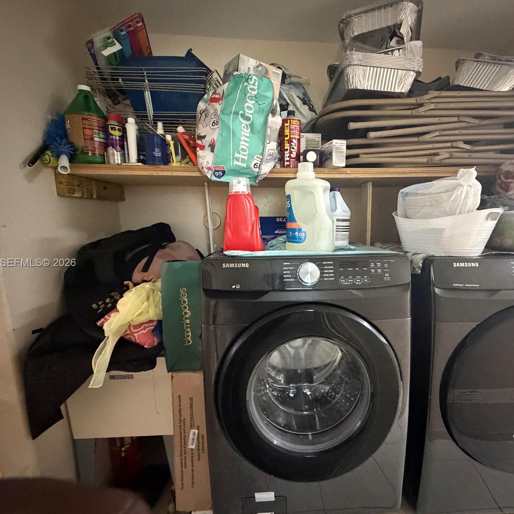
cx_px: 292
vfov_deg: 84.0
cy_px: 263
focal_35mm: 17
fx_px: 286
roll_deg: +0.5
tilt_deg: -9.3
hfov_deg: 83.5
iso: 1250
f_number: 2.2
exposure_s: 1/30
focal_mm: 2.22
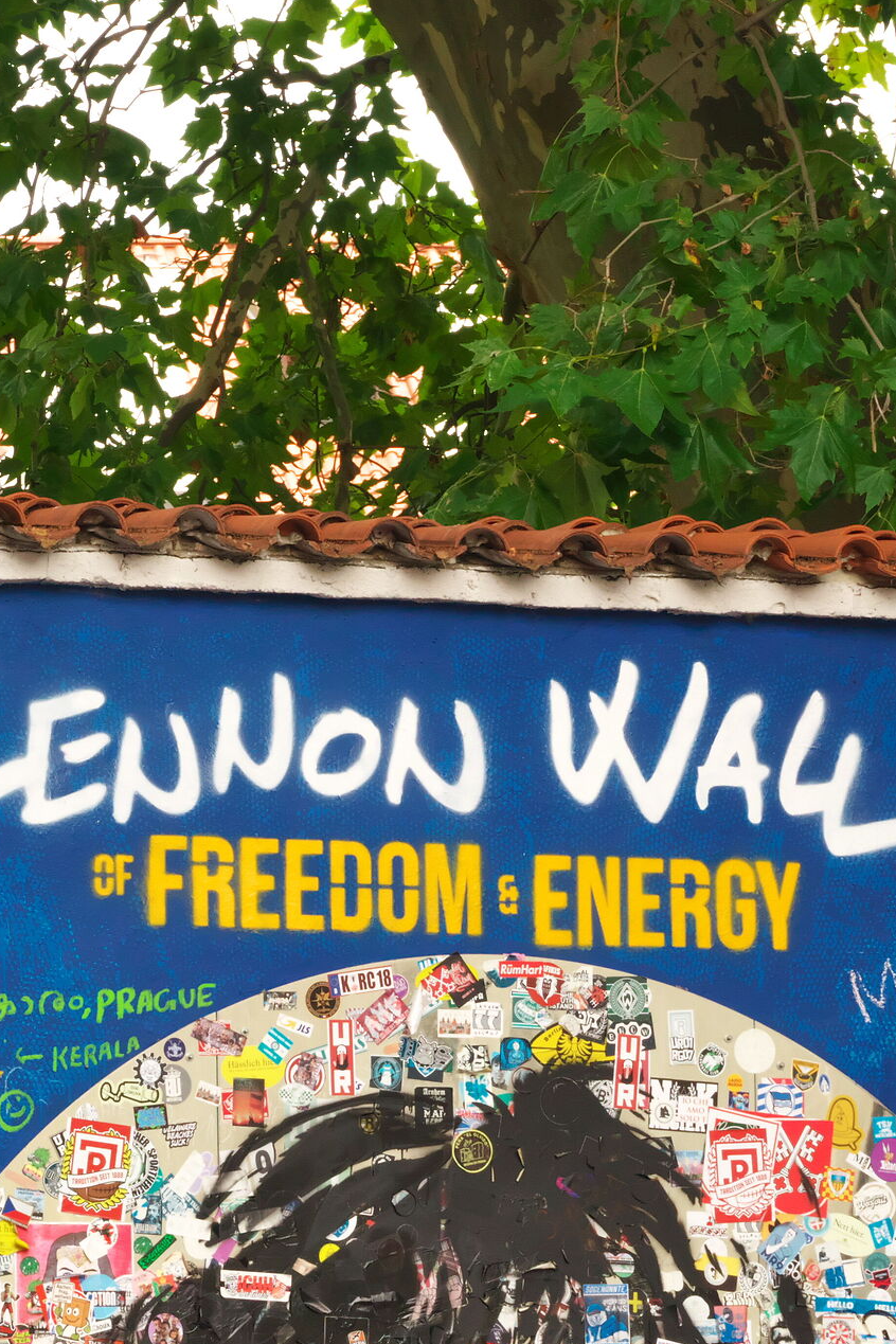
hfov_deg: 5.8
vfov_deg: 8.7
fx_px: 8810
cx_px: 73
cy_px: 830
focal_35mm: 236
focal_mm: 60
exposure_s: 1/50
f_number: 10
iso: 400
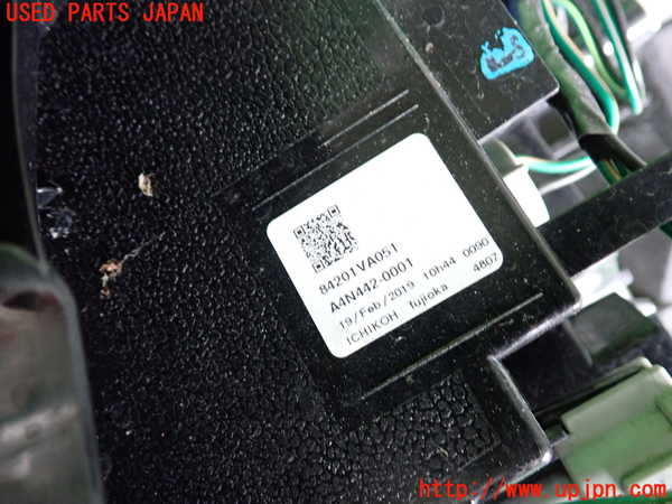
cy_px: 252
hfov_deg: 60.0
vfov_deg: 46.8
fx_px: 582
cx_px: 336
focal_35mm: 30
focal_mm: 5.4
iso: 640
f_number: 2.3
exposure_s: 1/30
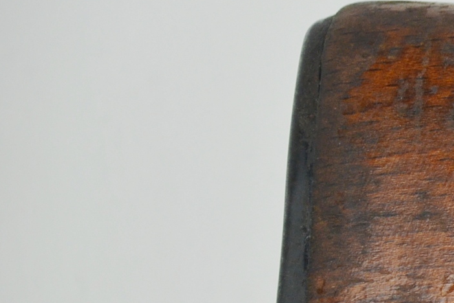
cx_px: 781
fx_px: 6958
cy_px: 271
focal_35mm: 552
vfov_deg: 2.5
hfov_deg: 3.7
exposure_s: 1/250
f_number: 5.6
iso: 800
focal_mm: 105
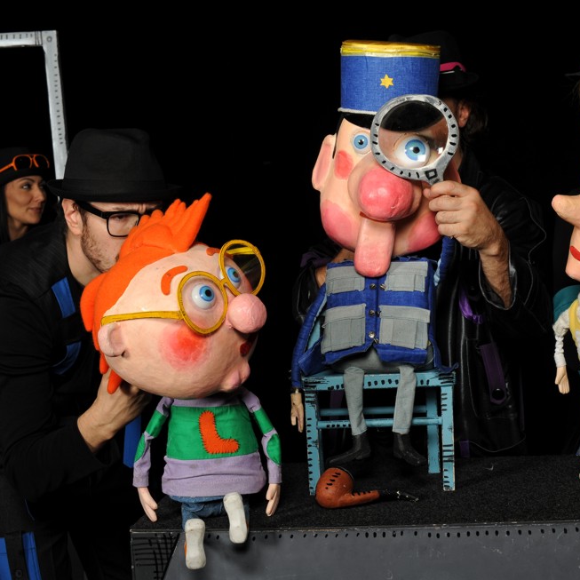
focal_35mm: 65
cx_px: 394
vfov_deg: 26.5
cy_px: 294
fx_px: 1232
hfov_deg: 26.3
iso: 200
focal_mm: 50
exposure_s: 1/160
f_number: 9
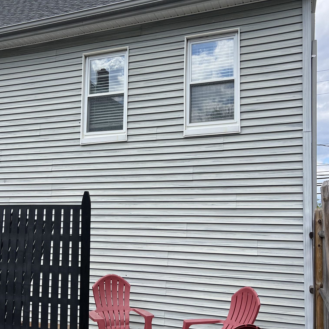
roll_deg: -2.1
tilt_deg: +6.8
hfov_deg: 47.1
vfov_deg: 47.0
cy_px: 195
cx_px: 146
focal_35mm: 35
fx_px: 376
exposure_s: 1/2123
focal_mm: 5.7
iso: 50
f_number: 1.5
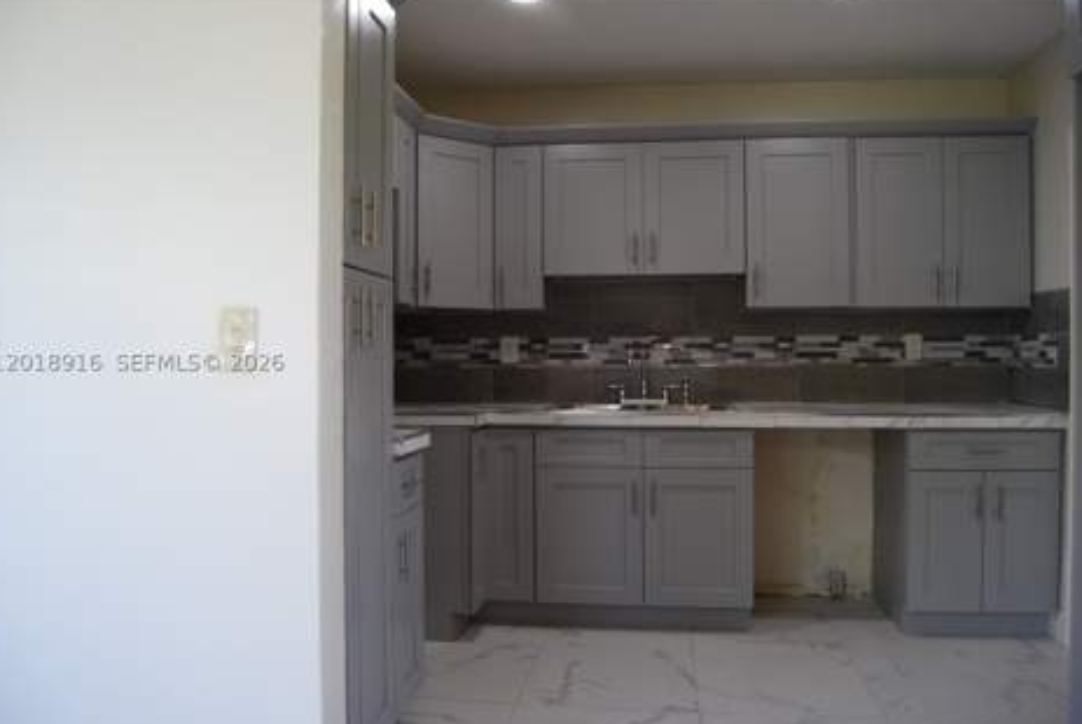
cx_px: 530
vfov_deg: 46.5
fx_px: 843
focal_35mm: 28
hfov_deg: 65.4
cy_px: 361
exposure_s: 1/60
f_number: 3.5
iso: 200
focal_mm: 18
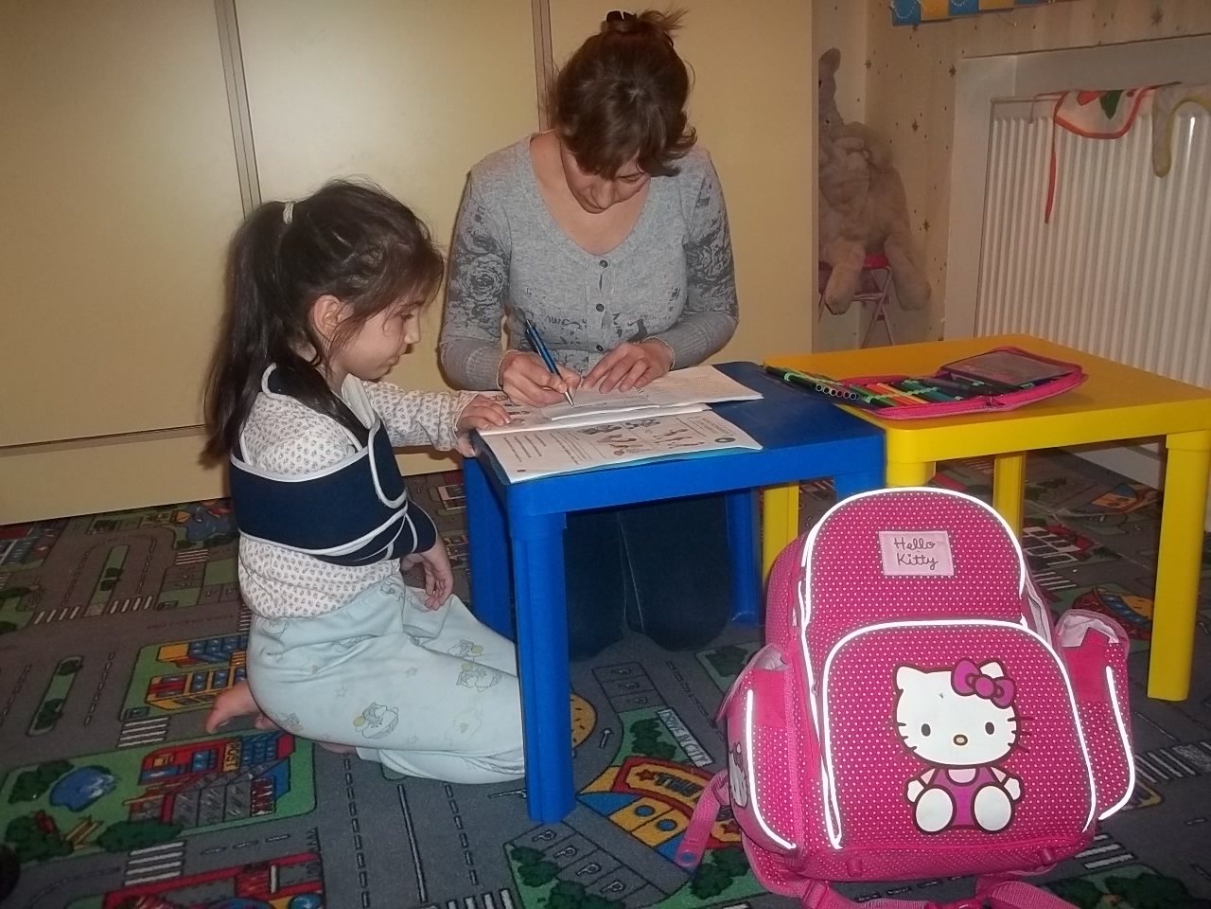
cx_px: 606
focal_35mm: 32
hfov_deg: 56.8
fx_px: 1119
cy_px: 454
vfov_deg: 44.2
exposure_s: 1/30
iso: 160
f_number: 2.9
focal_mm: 5.7
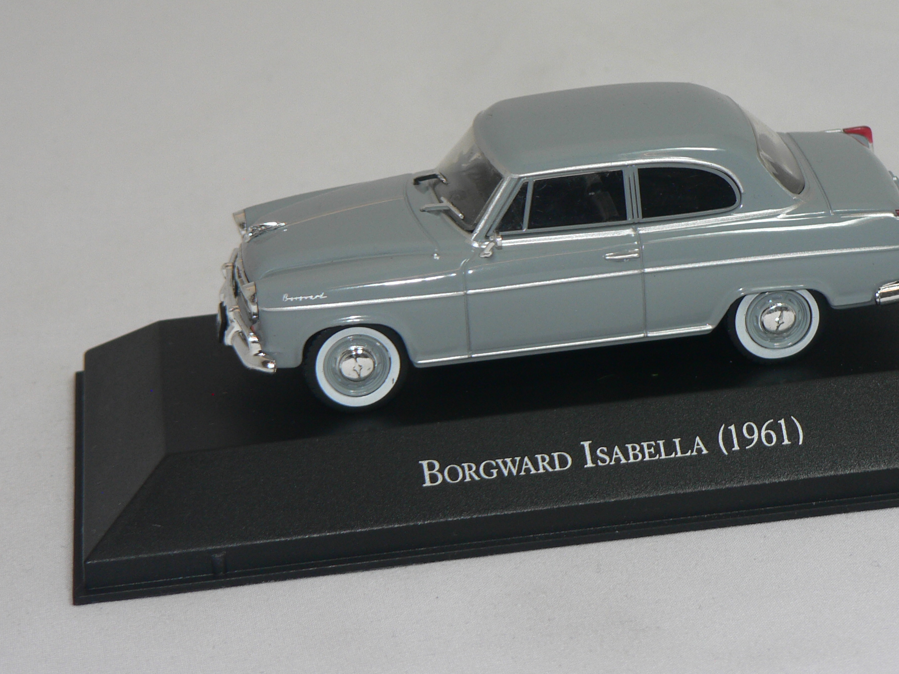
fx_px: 3299
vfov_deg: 11.7
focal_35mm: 127
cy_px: 215
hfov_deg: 15.5
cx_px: 564
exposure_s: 1/60
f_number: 3.2
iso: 80
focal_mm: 14.9
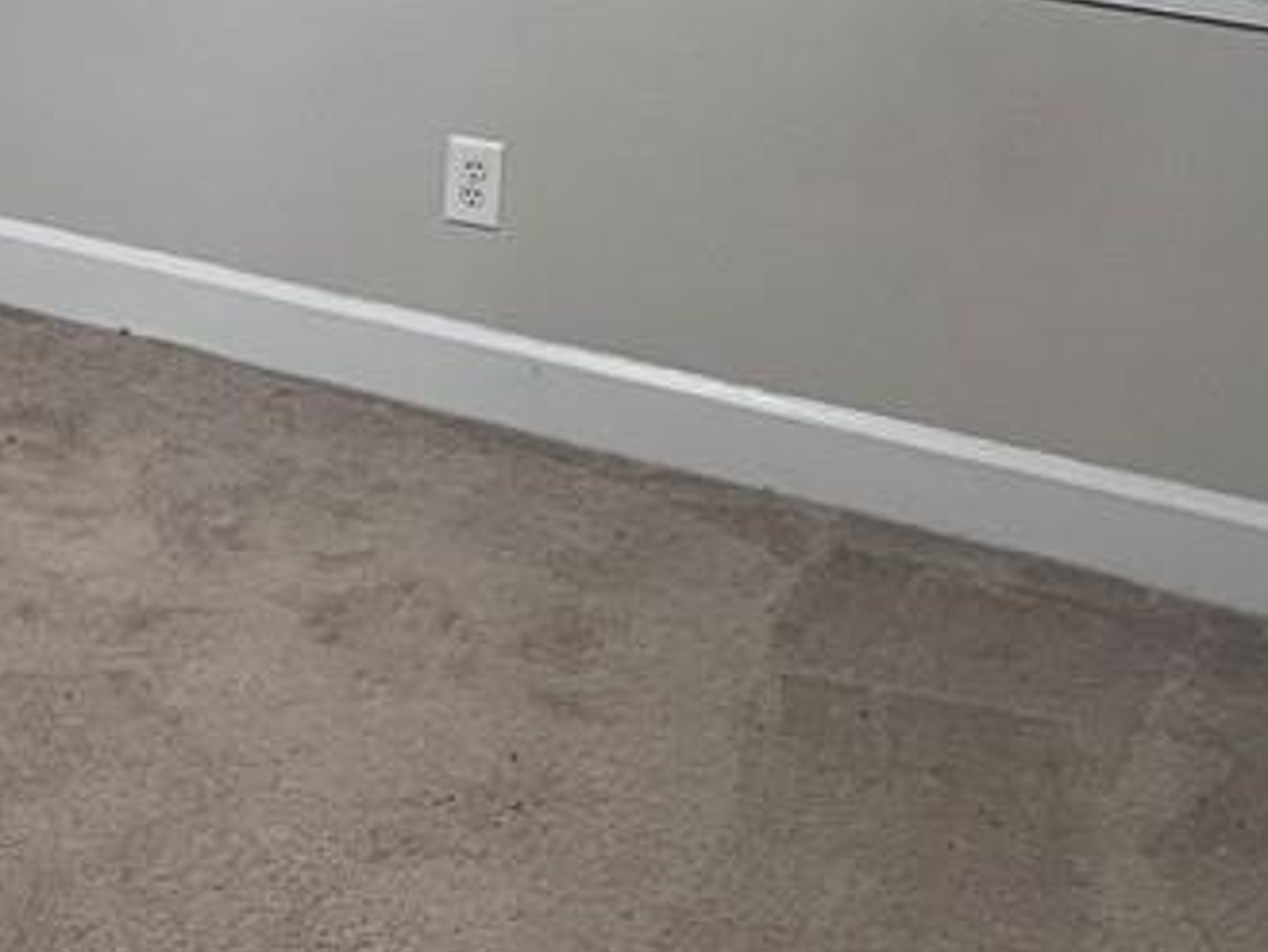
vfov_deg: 17.5
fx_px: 2968
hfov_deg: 22.5
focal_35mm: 81
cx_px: -193
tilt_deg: -9.8
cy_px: -127
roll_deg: -3.7
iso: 400
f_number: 1.6
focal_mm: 5.1
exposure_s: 1/40
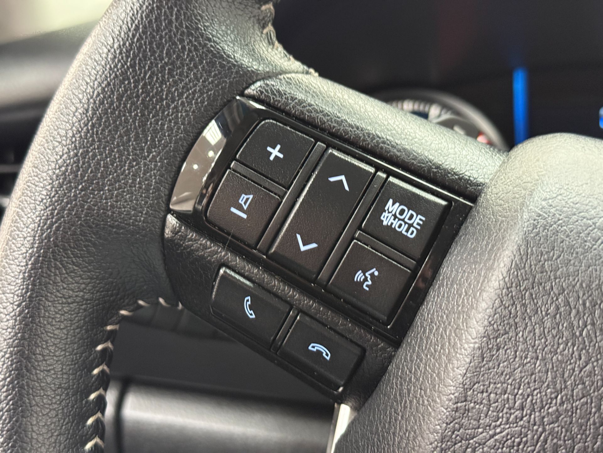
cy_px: 226
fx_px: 836
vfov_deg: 30.3
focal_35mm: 48
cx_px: 302
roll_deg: +2.3
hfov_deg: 39.7
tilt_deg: -13.5
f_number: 1.78
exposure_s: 1/20
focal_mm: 6.76
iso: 640
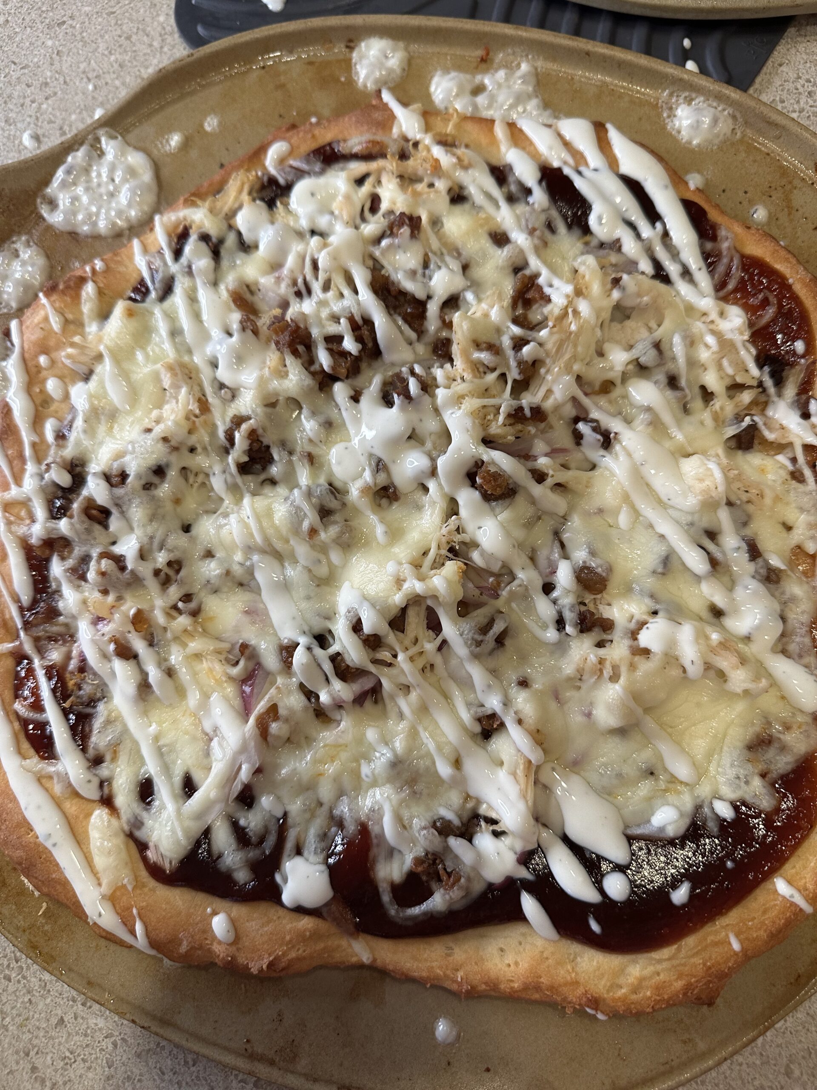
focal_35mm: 24
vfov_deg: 71.6
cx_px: 408
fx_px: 755
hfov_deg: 56.8
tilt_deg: -78.1
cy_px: 545
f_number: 1.78
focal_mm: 6.86
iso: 200
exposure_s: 1/120
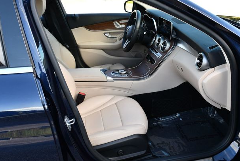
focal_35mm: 38
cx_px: 126
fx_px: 254
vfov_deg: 35.1
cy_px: 78
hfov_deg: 50.6
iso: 400
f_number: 5
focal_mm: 18
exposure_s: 1/250
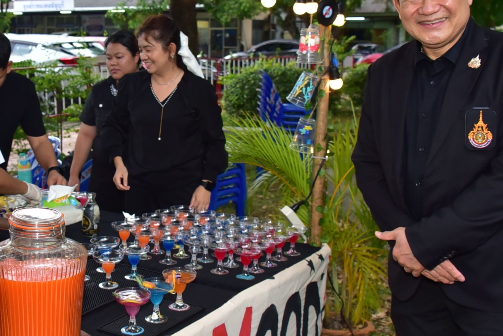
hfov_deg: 36.7
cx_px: 128
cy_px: 120
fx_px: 741
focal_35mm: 53
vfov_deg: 25.4
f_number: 5.6
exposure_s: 1/200
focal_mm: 28
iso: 1000
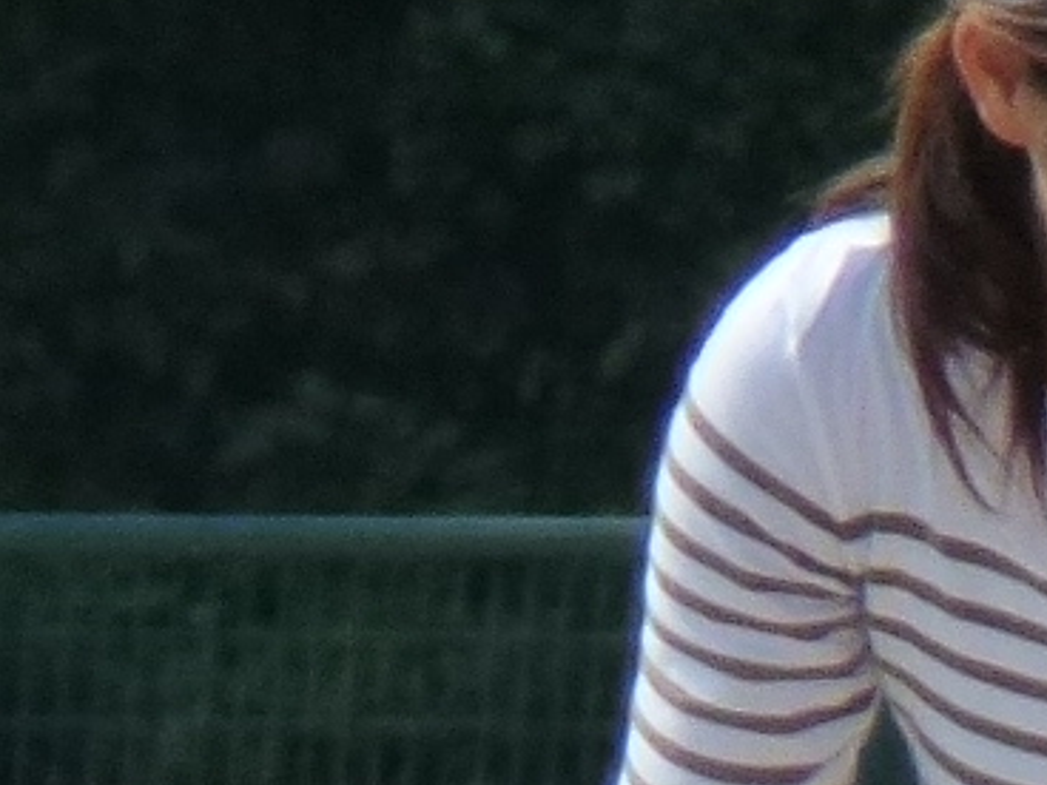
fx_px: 80818
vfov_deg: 0.6
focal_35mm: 2672
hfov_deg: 0.7
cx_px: 2859
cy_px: 2210
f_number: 5.9
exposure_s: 1/500
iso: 160
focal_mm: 68.8
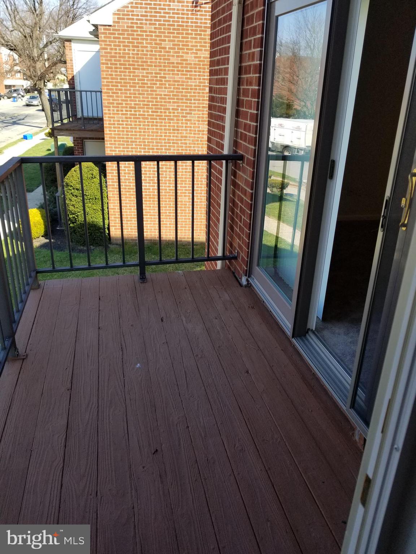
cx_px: 208
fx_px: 417
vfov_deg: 67.3
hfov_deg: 53.1
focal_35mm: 26
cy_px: 277
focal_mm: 4.25
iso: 50
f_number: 1.7
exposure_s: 1/662
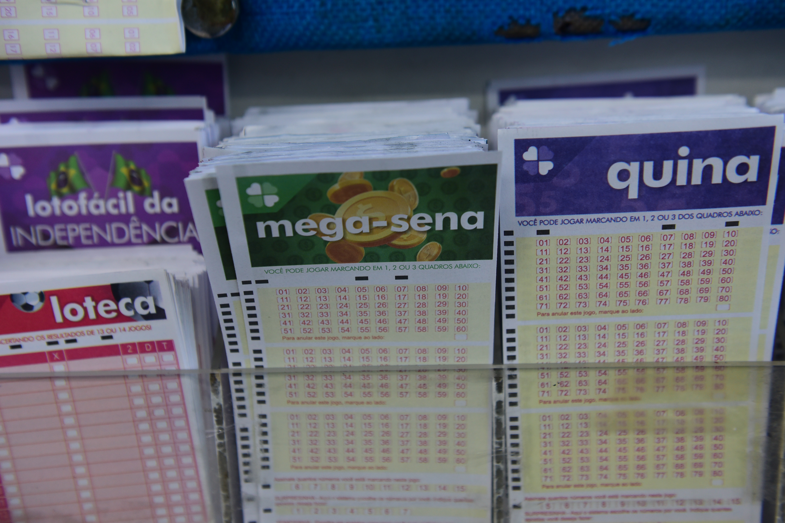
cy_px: 262
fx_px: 872
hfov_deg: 48.5
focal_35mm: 40
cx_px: 392
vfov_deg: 33.4
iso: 800
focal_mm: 40
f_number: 4
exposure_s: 1/250
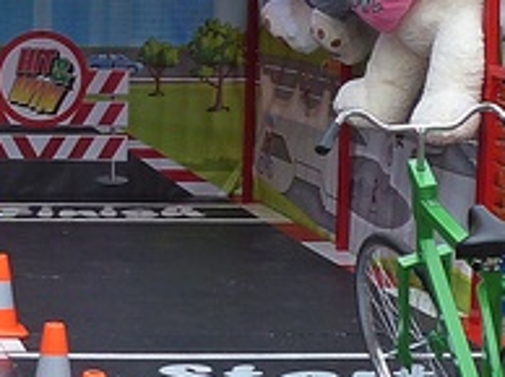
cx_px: -13
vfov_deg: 11.3
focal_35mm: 129
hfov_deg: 15.0
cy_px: -26
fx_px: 1880
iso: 100
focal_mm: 4.5
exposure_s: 1/125
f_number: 4
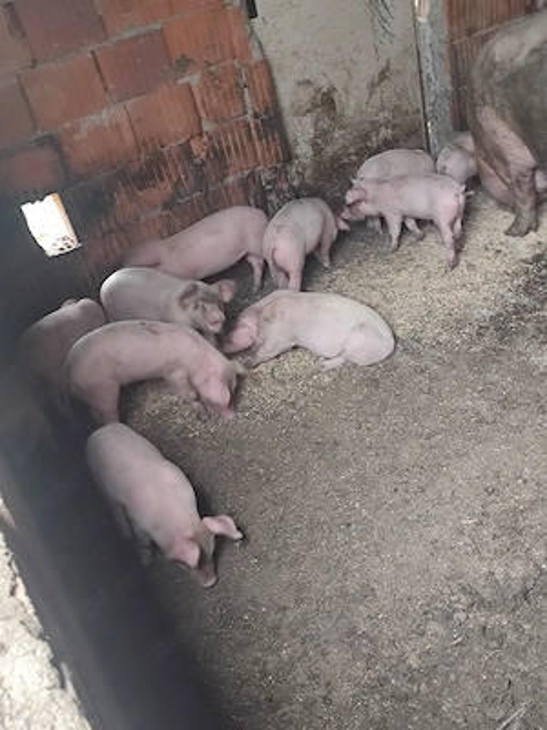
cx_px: 274
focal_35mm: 35
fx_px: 737
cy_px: 365
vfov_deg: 52.6
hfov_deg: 40.7
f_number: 1.65
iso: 1250
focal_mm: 6.19
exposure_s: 1/20
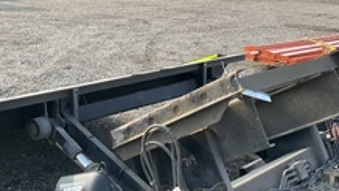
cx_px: 100
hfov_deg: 35.5
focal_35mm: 58
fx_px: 522
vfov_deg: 20.2
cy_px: 186
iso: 25
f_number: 1.8
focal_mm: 3
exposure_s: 1/257
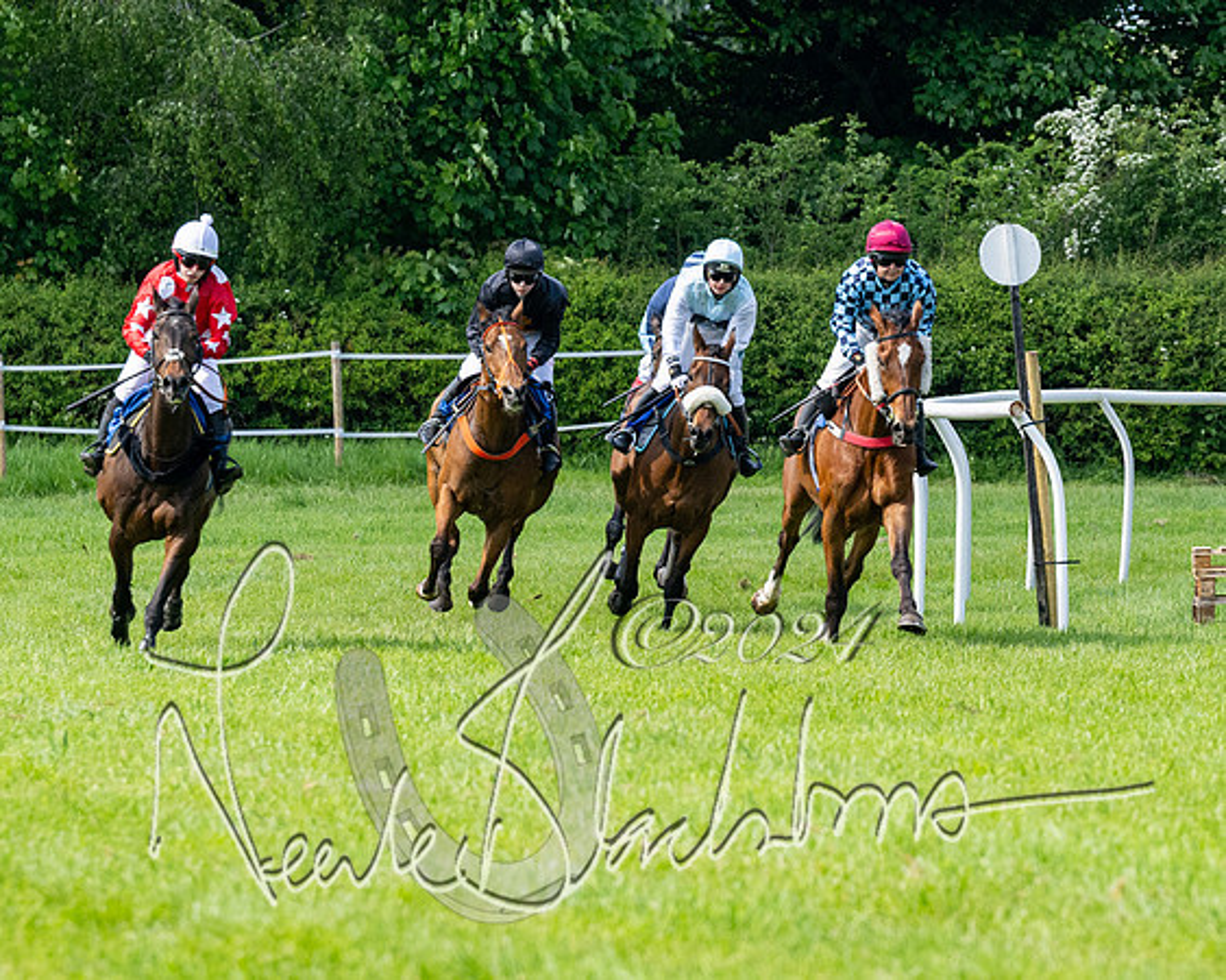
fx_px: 13707
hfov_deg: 5.1
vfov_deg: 4.1
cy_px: 523
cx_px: 914
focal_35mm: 378
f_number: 4
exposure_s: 1/2500
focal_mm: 150
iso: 400
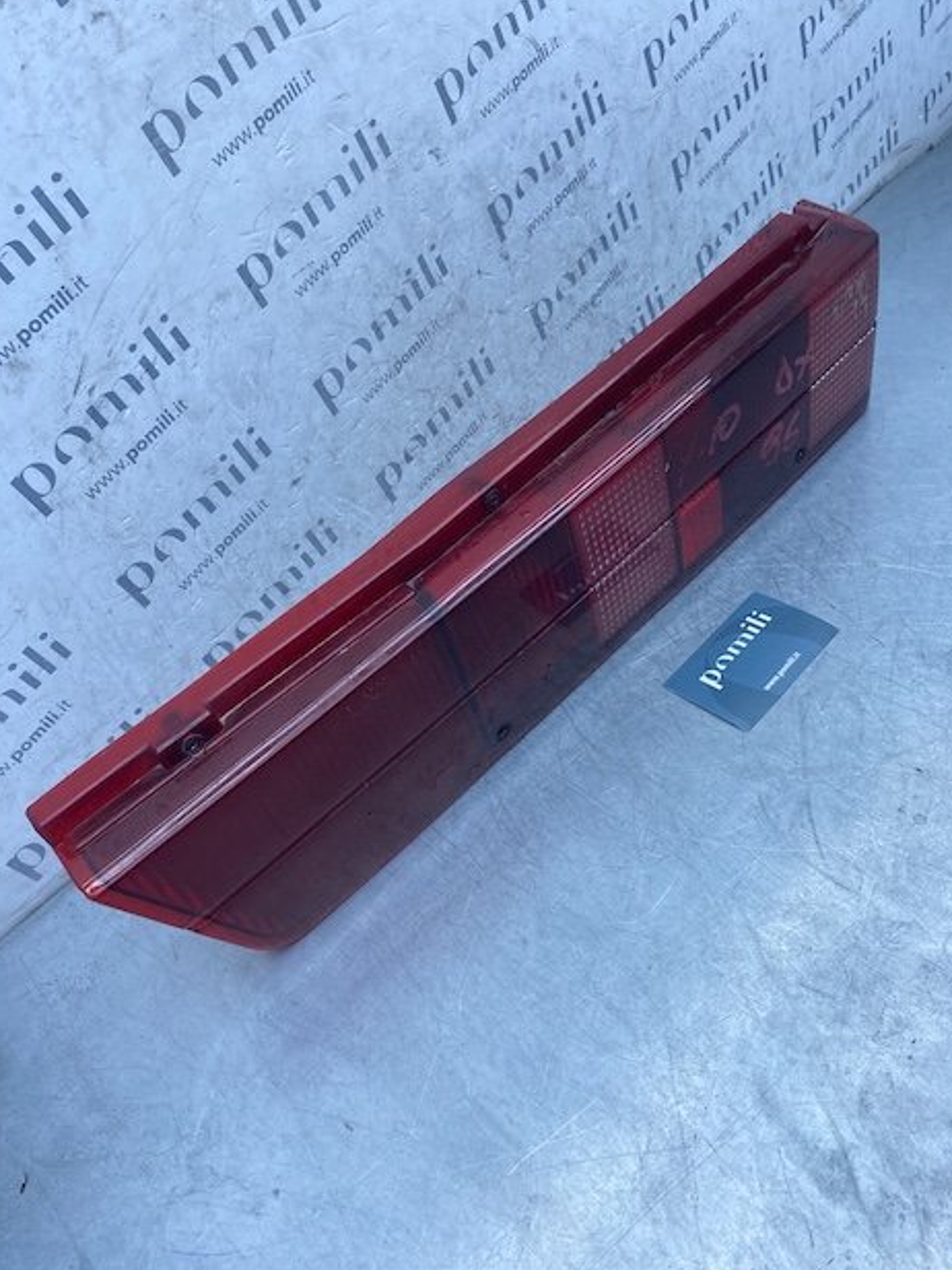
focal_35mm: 27
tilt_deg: -42.7
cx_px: 470
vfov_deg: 65.3
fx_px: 990
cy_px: 614
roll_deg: +20.9
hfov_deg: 51.4
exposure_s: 1/778
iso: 32
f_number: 1.8
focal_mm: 4.25
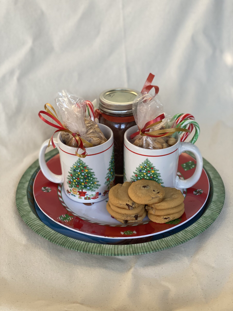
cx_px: 116
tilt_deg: -29.6
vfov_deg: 36.8
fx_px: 467
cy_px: 156
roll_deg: +0.5
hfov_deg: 28.0
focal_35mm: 52
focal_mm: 6
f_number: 2
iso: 80
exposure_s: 1/122
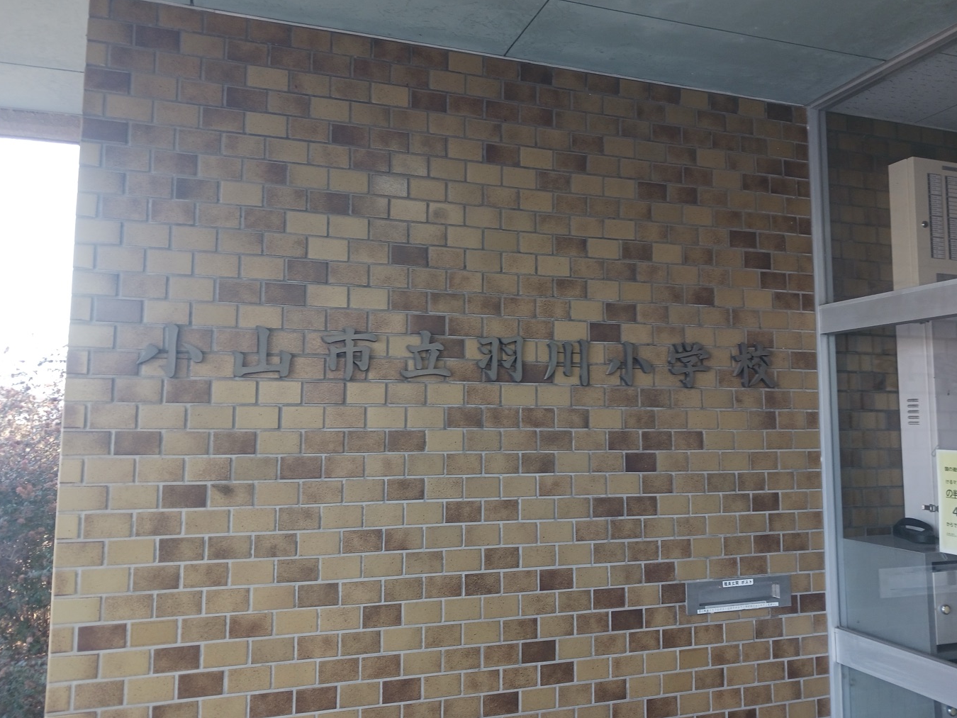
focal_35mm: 28
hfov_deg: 63.4
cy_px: 347
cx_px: 489
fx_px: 774
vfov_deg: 49.8
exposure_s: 1/50
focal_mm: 4
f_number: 1.8
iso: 64
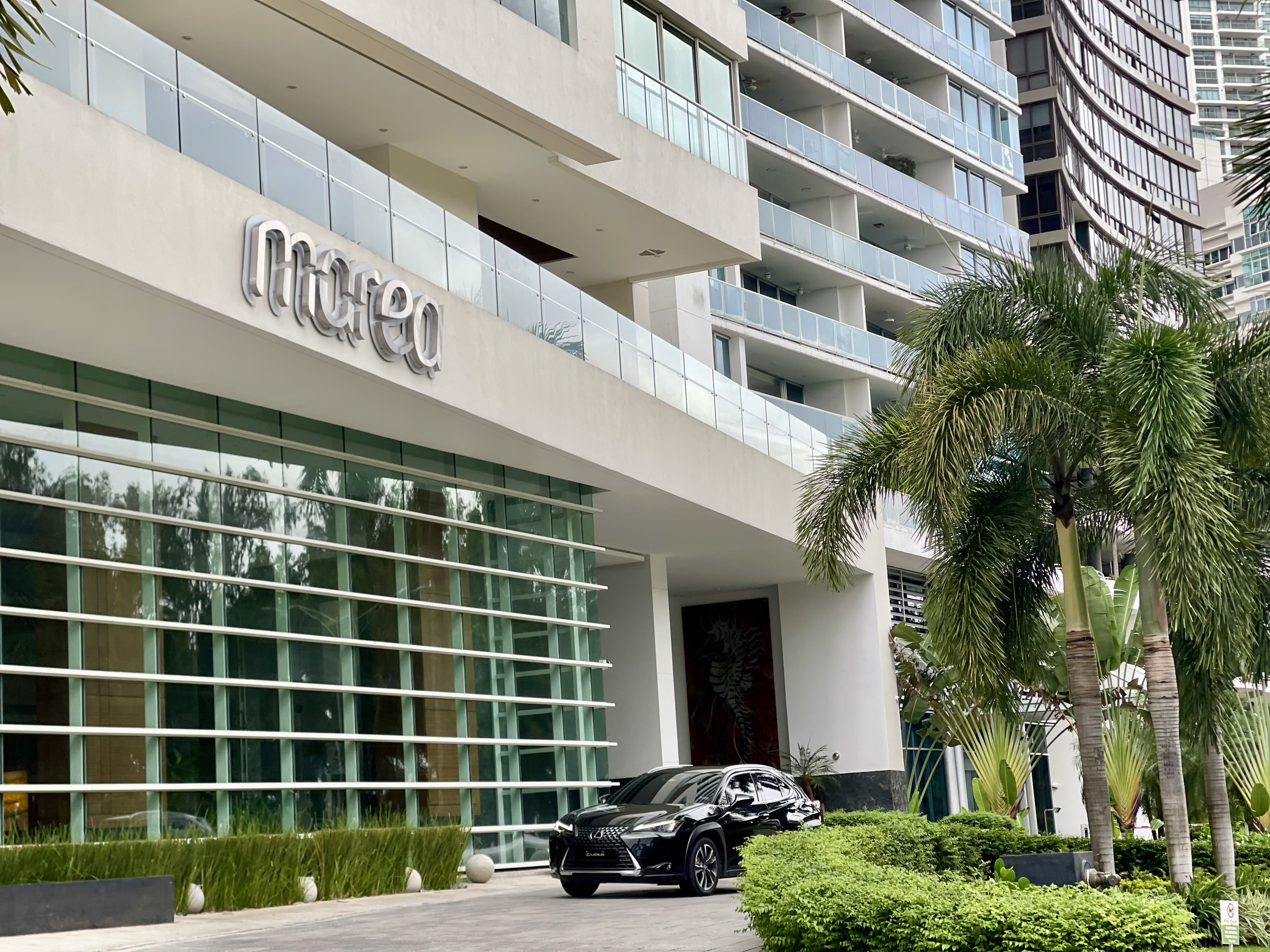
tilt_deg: +9.7
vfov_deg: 22.9
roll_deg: +3.6
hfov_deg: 30.3
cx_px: 635
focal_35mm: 64
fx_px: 2348
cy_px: 476
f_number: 2.2
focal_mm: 7.5
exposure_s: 1/134
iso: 20
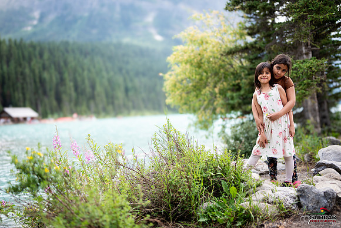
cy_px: 114
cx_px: 170
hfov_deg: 54.4
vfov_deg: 37.9
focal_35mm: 35
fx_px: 332
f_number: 1.2
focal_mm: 35
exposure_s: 1/5000
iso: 200
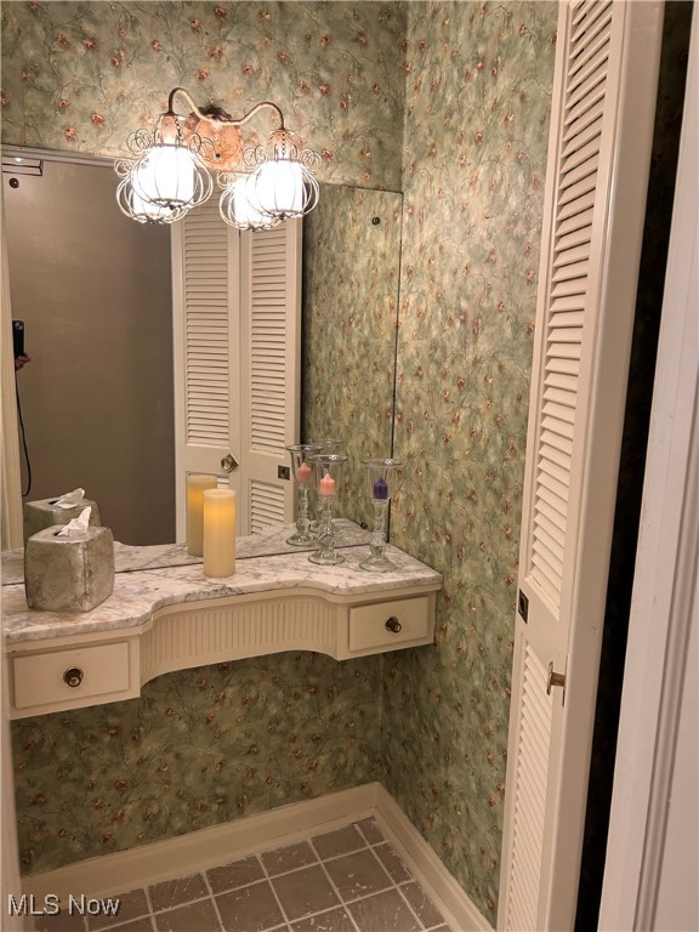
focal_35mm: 26
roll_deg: -2.2
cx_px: 350
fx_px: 700
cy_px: 466
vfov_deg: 67.3
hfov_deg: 53.1
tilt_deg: -10.6
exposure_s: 1/120
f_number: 1.5
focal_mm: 5.7
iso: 125
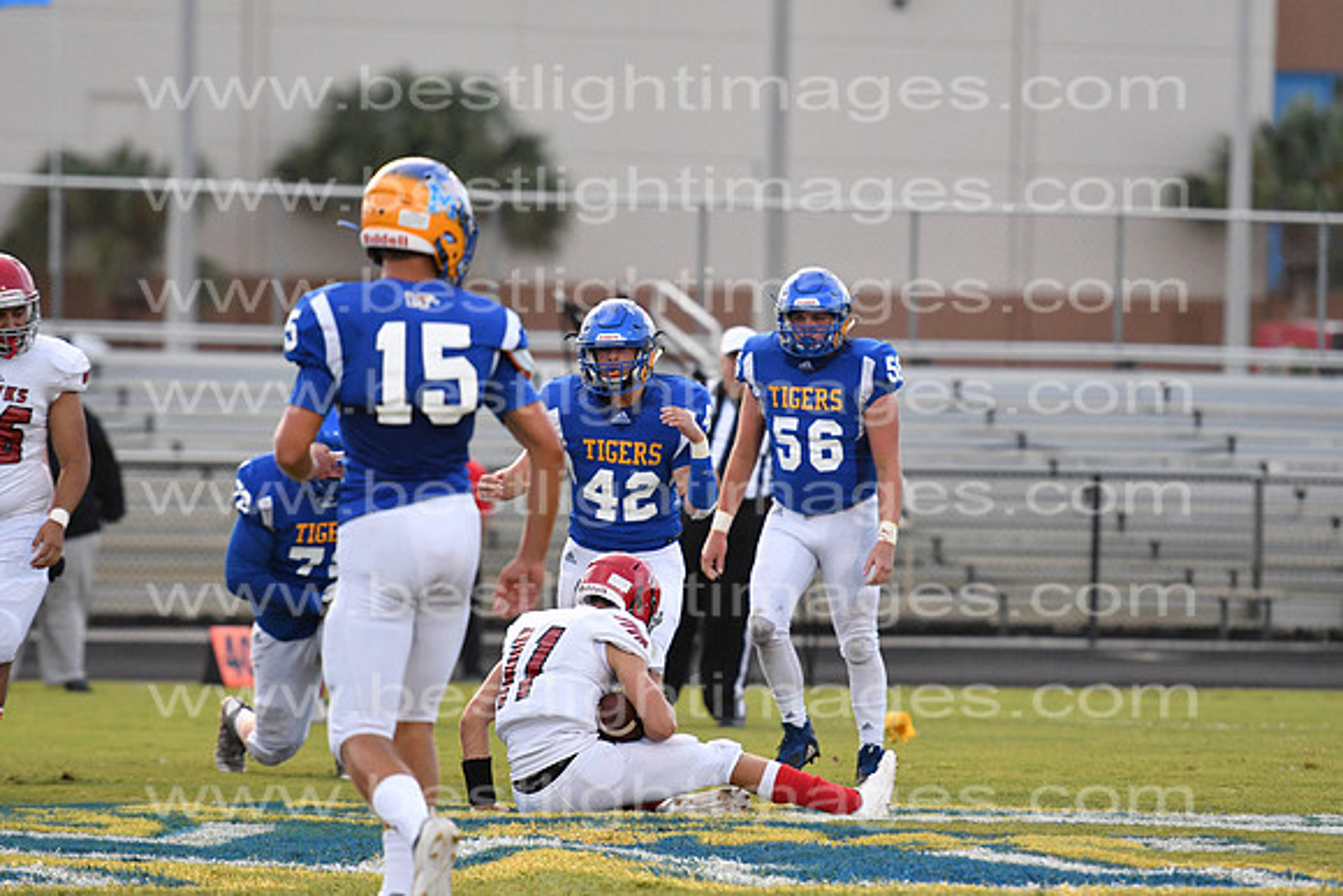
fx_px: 10354
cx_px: 672
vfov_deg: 5.0
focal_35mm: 278
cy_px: 448
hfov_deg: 7.4
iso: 1600
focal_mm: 185
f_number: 3.2
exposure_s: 1/1000
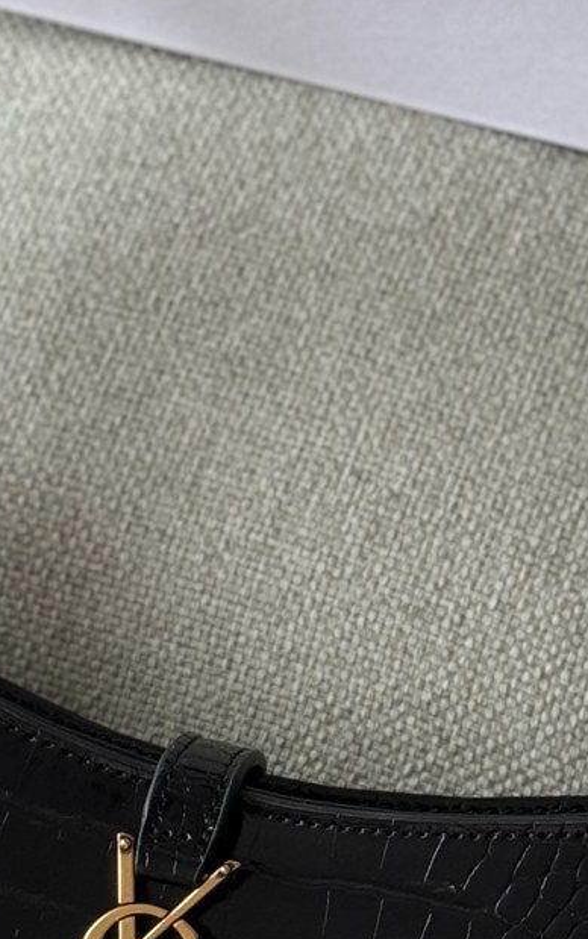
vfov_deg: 12.7
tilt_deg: -58.5
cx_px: 177
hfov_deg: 8.0
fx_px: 4201
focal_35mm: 164
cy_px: 653
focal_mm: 6.76
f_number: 1.78
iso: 200
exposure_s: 1/60
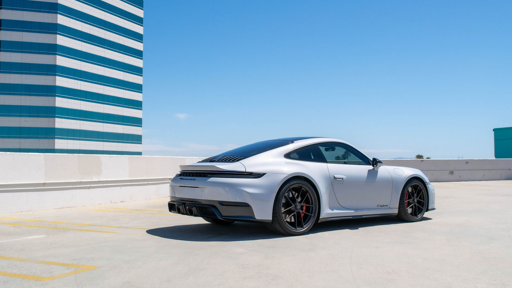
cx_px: 261
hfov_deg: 50.5
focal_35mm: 40
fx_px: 543
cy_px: 143
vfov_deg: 29.7
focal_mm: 24
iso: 280
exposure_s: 1/2000
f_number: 8
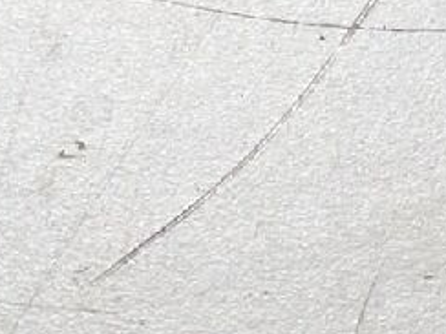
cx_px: 1086
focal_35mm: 402
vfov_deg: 3.5
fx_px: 5179
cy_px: -942
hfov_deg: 4.8
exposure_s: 1/100
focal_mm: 5.43
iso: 94
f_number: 1.89
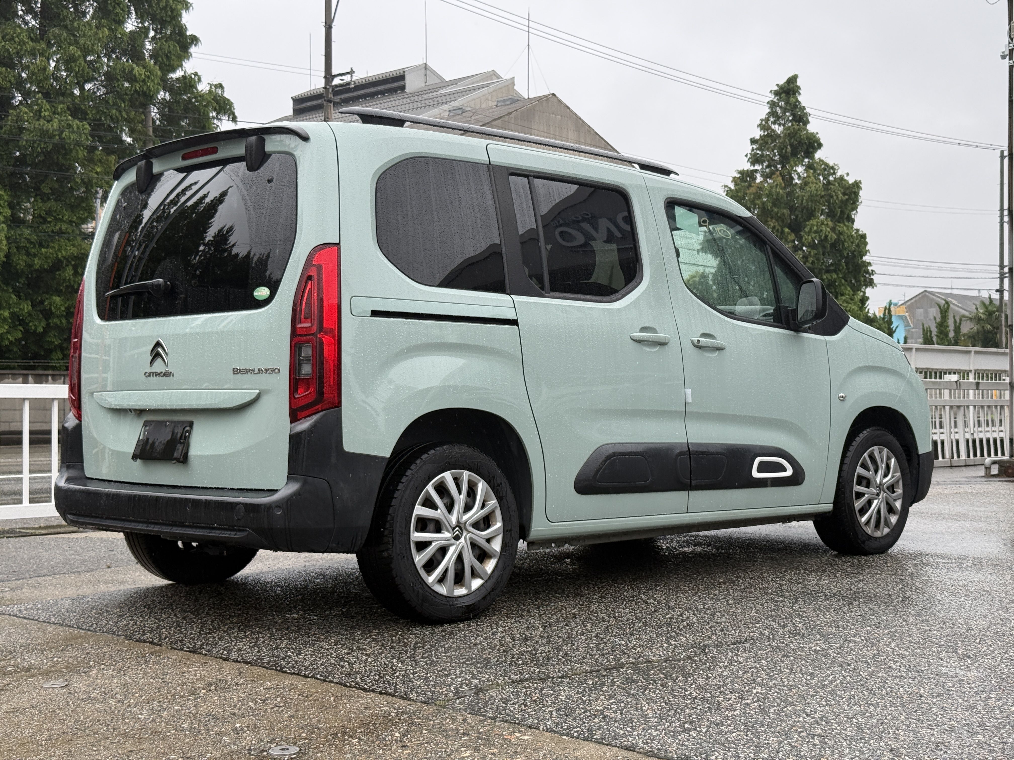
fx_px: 1406
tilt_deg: +1.0
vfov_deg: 30.3
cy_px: 380
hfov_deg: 39.7
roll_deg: -0.4
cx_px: 507
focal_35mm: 48
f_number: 1.78
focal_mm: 6.76
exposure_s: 1/631
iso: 64
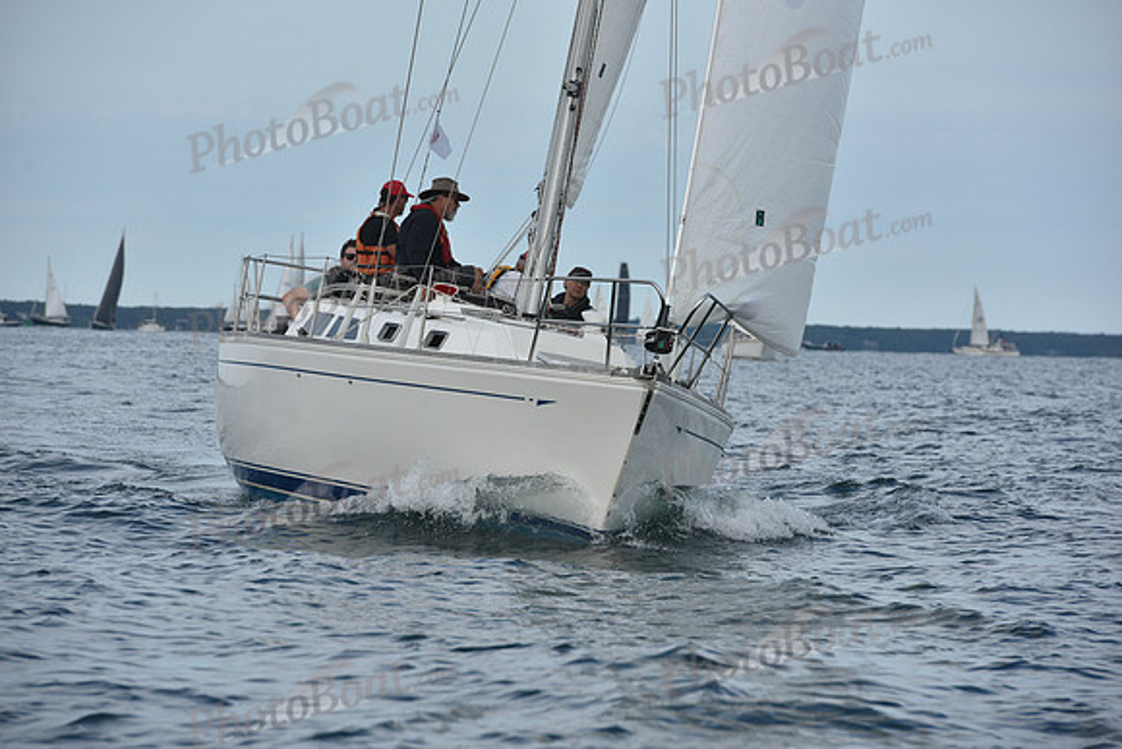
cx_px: 561
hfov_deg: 10.3
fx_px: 6234
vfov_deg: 6.9
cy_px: 374
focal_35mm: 200
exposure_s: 1/1000
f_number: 8
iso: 320
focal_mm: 200
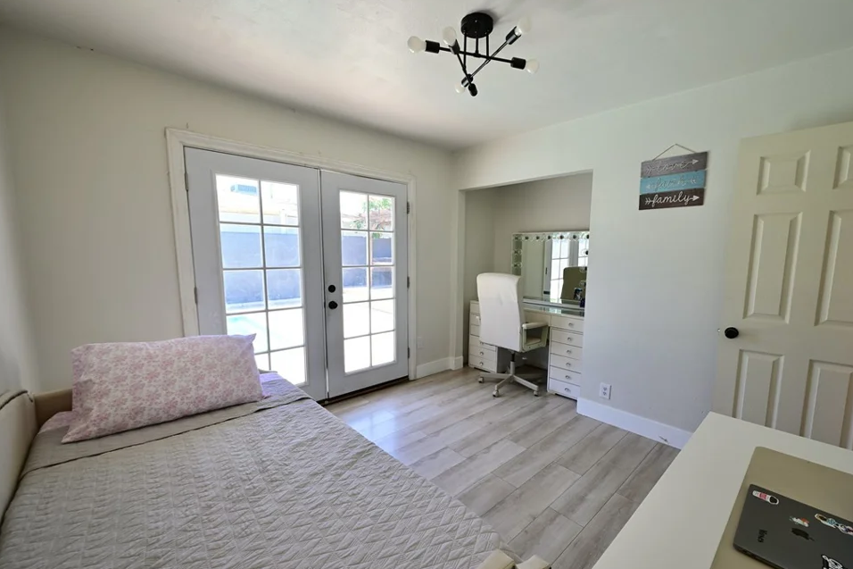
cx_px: 450
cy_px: 293
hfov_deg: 100.3
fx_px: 355
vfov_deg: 77.3
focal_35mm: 15
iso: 800
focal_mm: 14
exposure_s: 1/60
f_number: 10
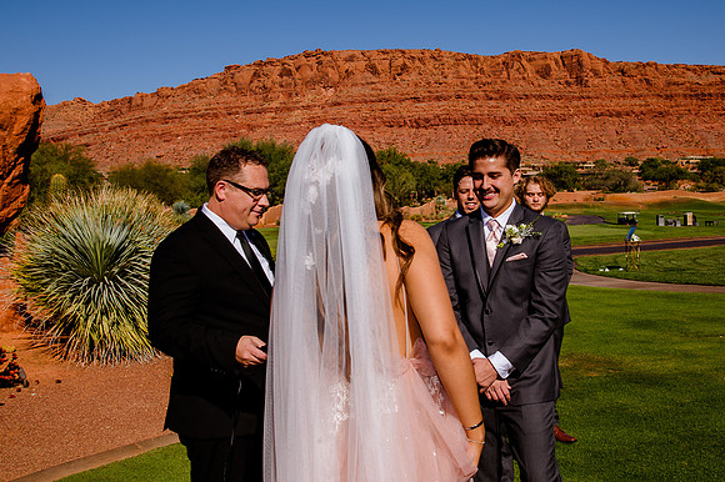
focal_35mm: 46
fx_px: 934
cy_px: 206
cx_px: 388
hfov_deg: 42.4
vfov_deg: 28.9
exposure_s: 1/320
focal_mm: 38
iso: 125
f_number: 10
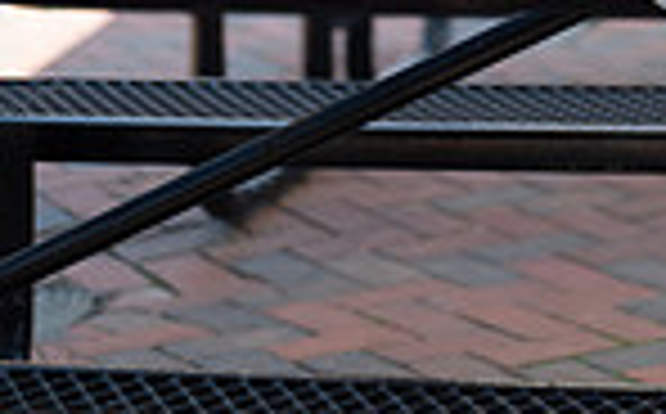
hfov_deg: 13.4
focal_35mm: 155
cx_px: 637
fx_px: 2809
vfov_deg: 8.1
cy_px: -400
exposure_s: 1/1600
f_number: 2
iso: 160
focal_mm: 50
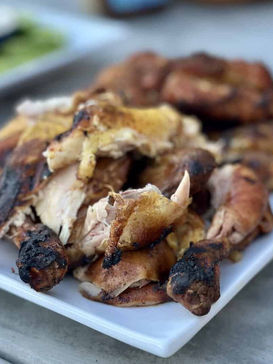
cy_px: 148
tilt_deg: -23.9
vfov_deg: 27.0
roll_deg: -0.1
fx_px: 757
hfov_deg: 20.4
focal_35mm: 72
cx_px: 133
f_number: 1.78
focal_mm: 6.86
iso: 80
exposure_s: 1/363
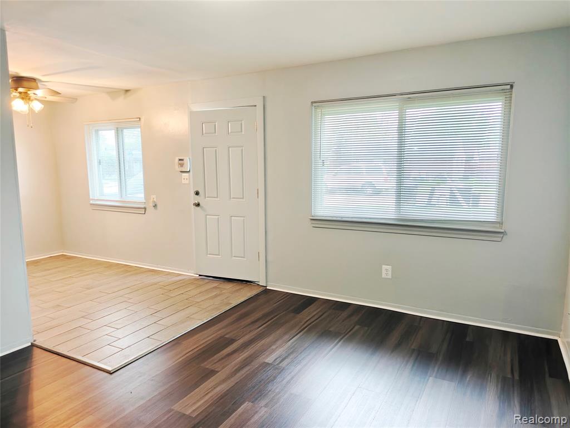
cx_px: 285
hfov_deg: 73.9
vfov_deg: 58.9
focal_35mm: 23
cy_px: 214
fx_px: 379
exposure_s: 1/60
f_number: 1.6
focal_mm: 6.06
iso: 640
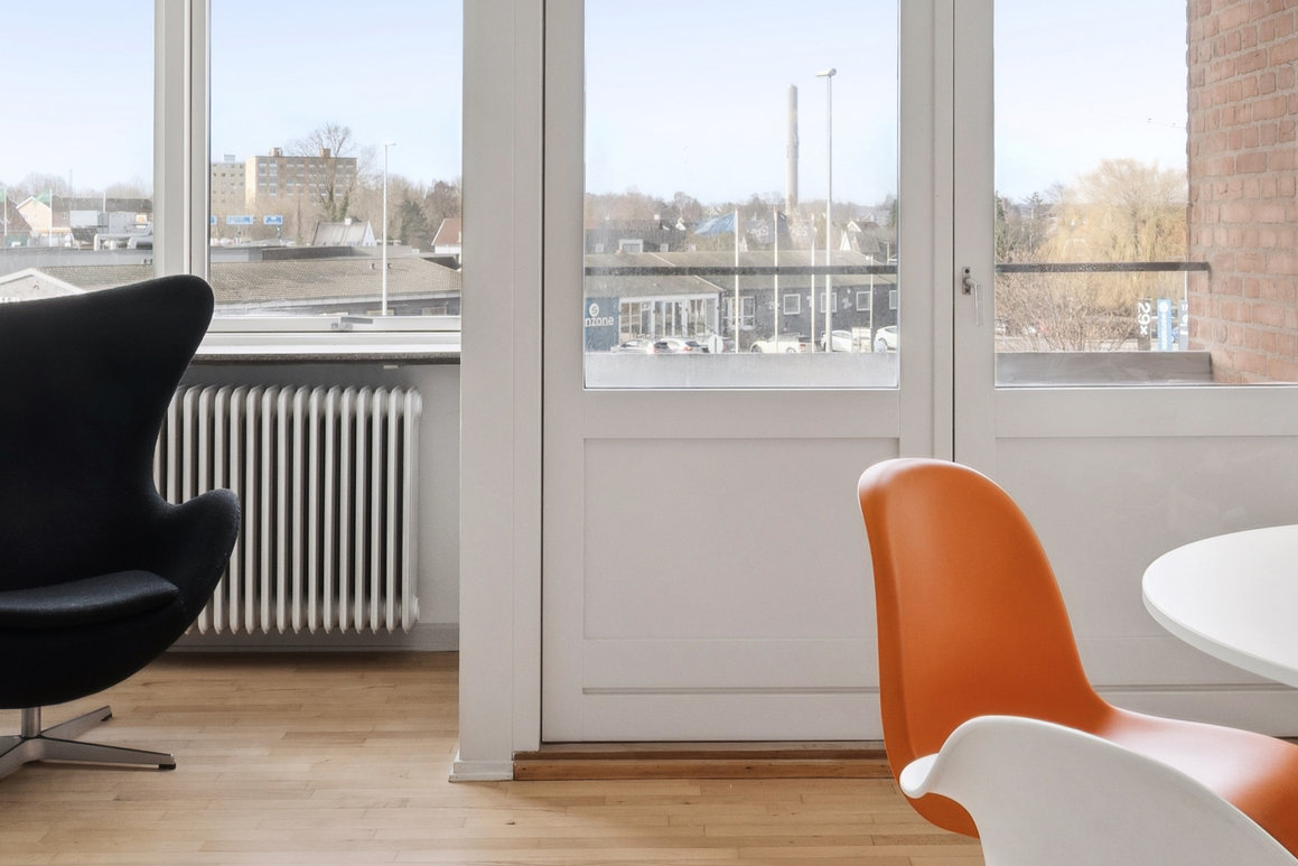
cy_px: 156
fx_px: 1633
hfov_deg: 43.3
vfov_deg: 28.9
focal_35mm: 45
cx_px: 730
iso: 640
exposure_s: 1/160
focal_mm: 17.5
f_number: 9
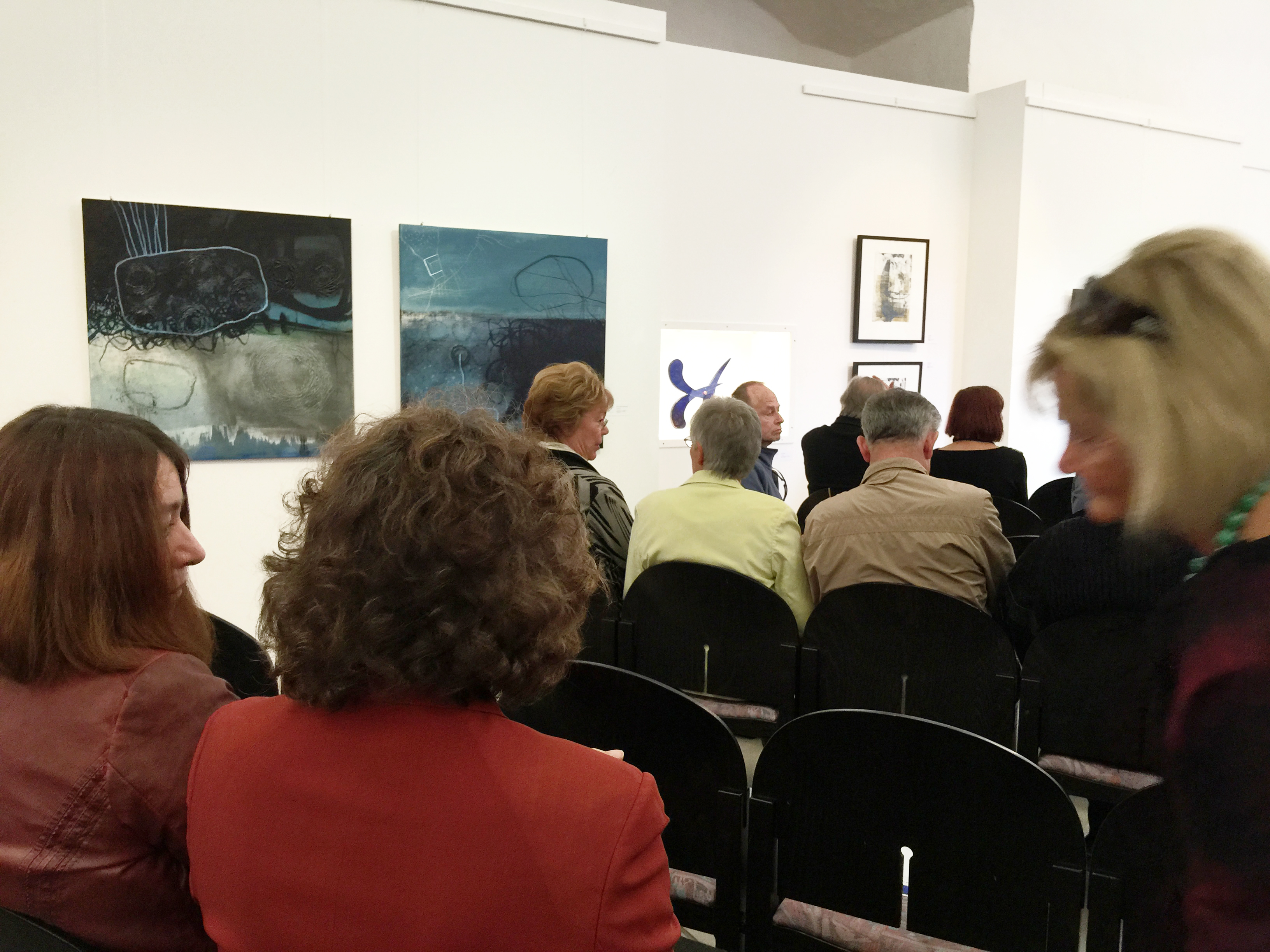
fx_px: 1064
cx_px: 635
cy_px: 476
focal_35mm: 29
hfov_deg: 61.7
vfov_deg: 48.2
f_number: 2.2
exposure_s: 1/15
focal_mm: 4.15
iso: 64
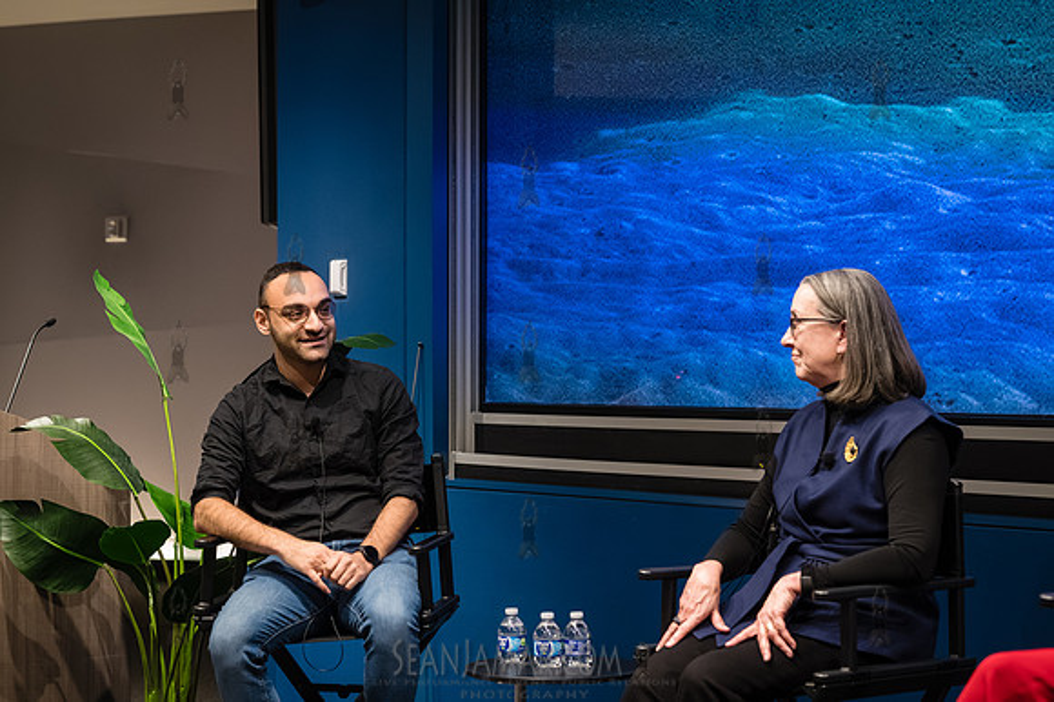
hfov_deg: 28.1
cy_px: 349
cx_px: 499
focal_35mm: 72
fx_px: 2109
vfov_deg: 18.9
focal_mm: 66
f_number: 4
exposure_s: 1/200
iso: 6400
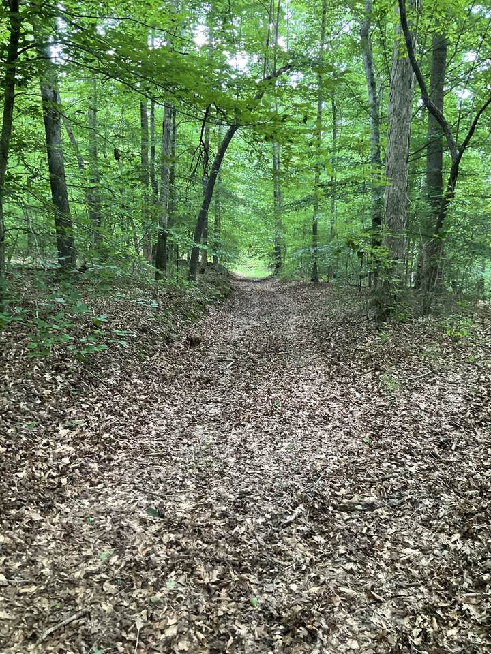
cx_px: 246
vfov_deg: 61.7
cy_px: 327
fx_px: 548
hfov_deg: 48.2
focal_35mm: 29
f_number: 1.8
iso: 250
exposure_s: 1/60
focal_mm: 3
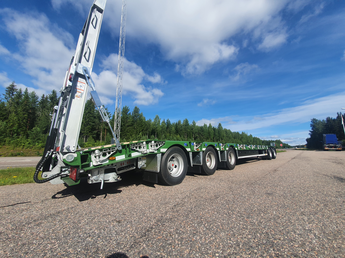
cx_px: 172
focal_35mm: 13
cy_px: 129
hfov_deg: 106.2
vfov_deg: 89.9
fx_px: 130
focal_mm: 1.8
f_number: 2.2
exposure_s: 1/1336
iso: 50
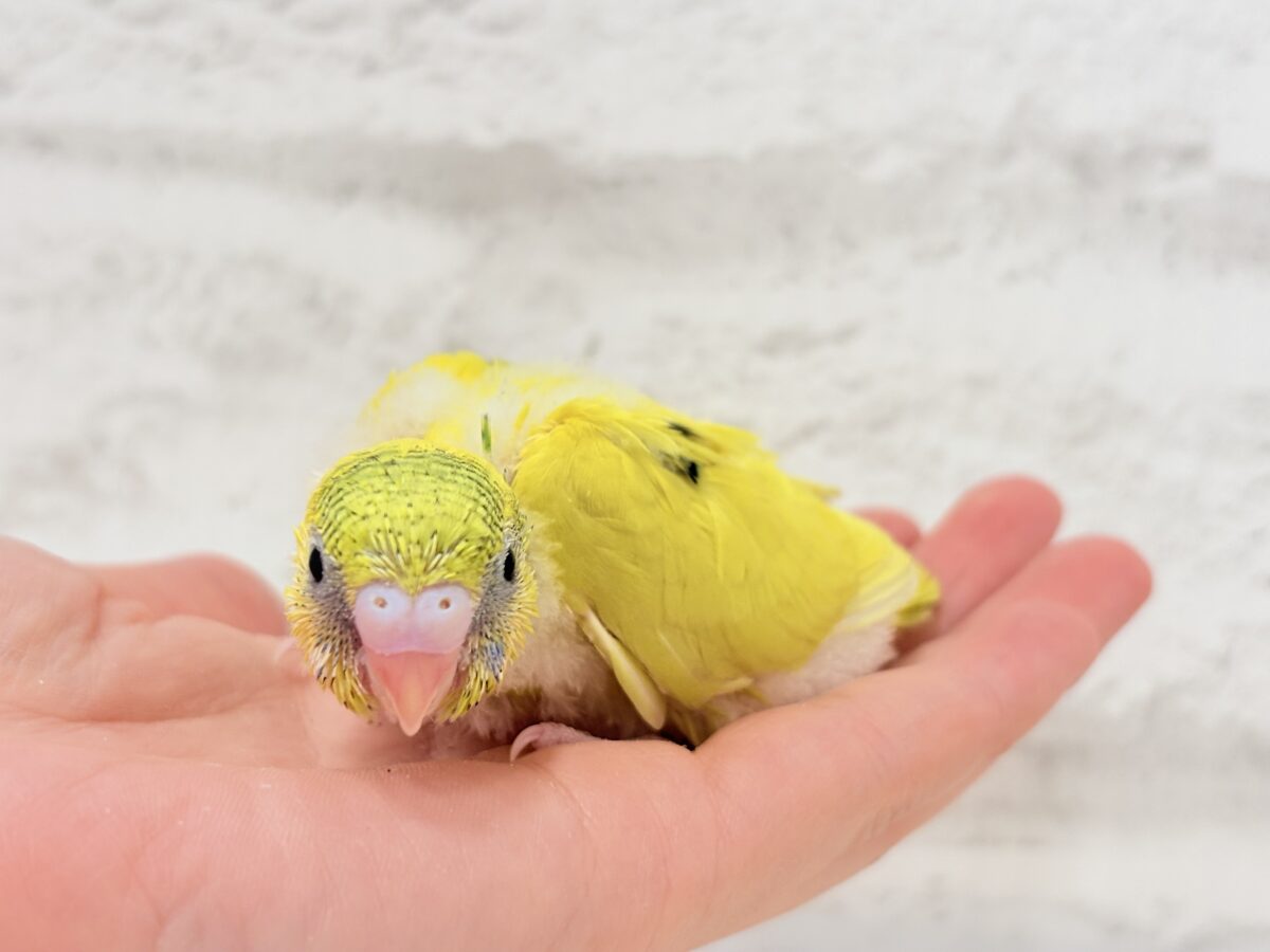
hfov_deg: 36.8
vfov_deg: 28.0
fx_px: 1908
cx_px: 635
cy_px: 476
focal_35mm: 52
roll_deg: -3.2
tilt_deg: -4.5
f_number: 1.6
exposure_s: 1/50
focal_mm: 5.96
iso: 50
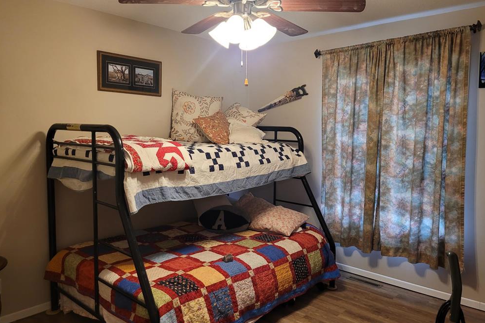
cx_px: 241
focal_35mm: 28
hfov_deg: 65.5
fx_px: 377
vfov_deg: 46.4
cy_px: 157
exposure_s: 1/40
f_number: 1.8
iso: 250
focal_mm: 5.4
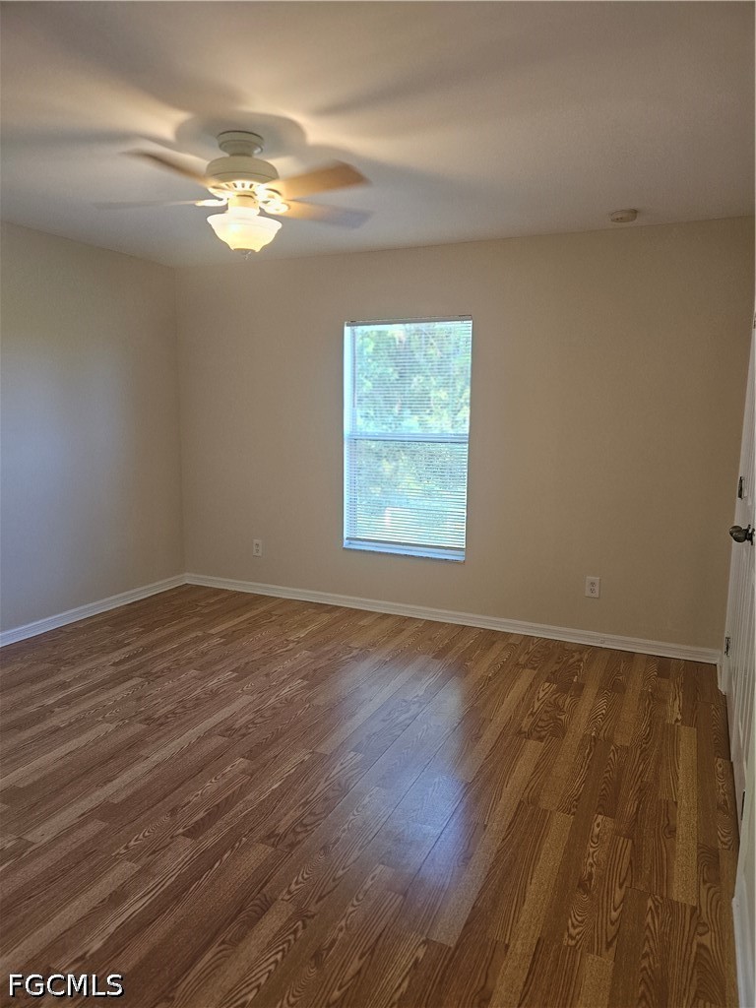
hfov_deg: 58.9
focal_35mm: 23
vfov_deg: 73.9
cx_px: 378
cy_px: 504
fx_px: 670
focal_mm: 5.4
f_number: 1.8
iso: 200
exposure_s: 1/120
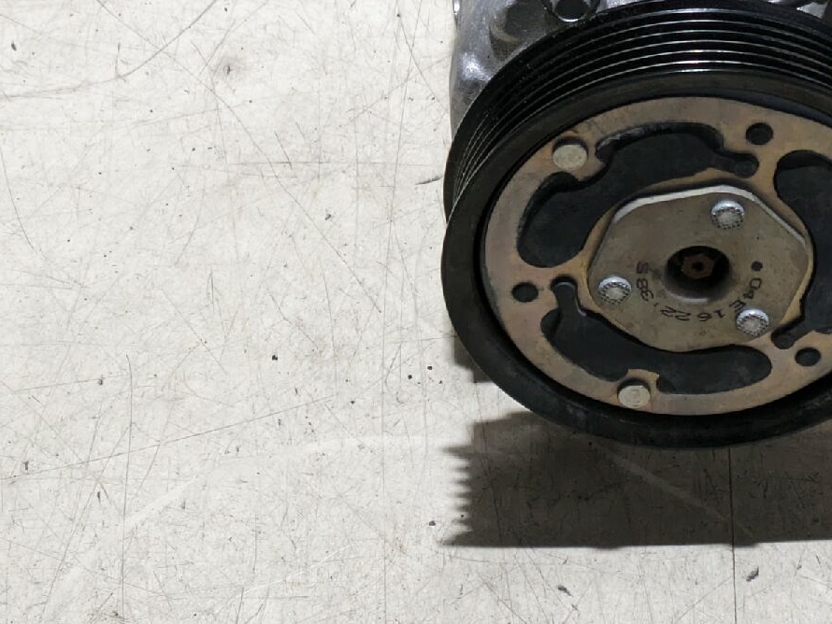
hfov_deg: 17.7
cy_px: 65
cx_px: 647
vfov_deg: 13.4
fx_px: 2645
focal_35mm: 110
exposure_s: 1/100
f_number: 1.89
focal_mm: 5.43
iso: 296
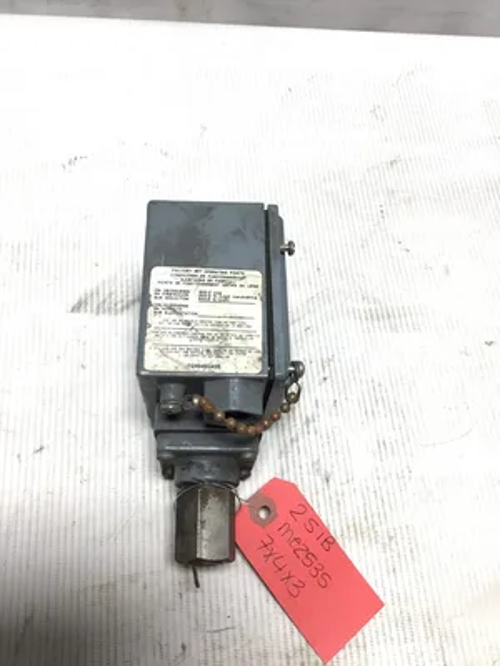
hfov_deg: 45.4
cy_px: 333
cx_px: 250
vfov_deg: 58.4
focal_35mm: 31
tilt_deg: -65.1
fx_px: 597
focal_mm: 3.3
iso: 32
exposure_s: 1/120
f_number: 2.4
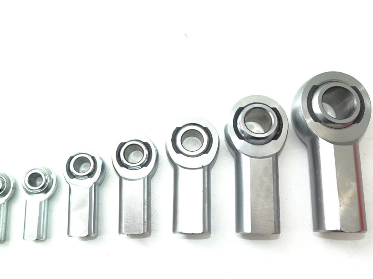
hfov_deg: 59.9
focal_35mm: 30
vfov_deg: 46.5
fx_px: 323
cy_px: 170
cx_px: 178
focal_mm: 4.1
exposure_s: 1/60
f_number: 3.5
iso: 80
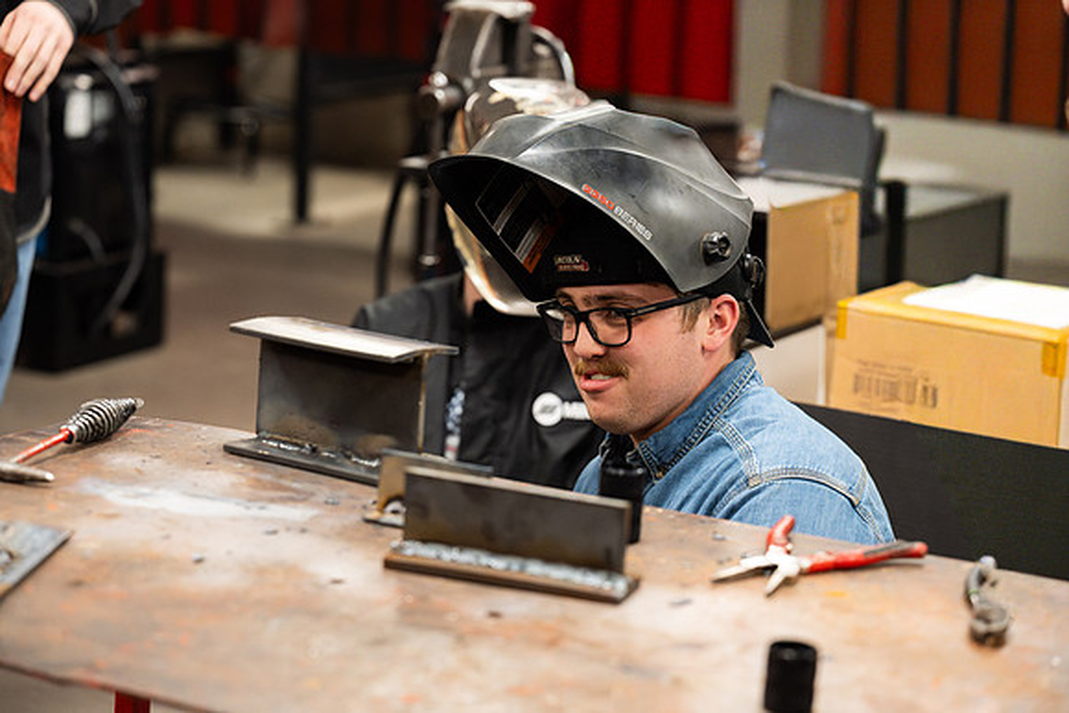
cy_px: 356
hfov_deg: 23.4
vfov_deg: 15.7
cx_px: 534
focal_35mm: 87
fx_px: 2584
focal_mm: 87
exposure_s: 1/500
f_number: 3.5
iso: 2000
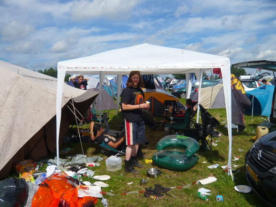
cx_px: 138
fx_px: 223
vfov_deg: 49.7
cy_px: 104
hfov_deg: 63.4
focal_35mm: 28
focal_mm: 4.6
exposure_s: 1/320
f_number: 8
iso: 100
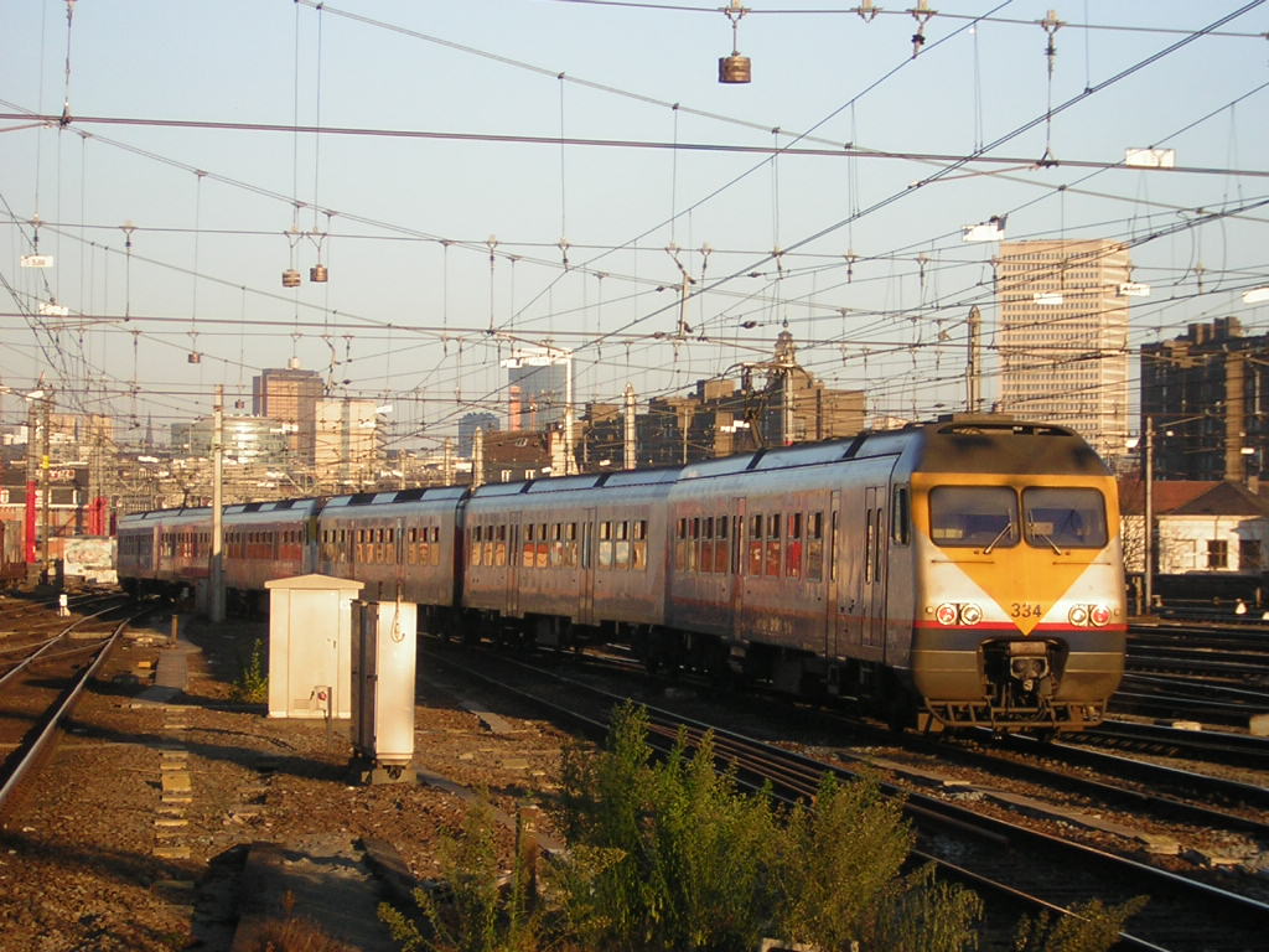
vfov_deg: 13.7
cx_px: 634
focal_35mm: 108
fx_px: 3959
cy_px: 476
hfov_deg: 18.2
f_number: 4.7
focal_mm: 14.1
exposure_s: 1/198
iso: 50
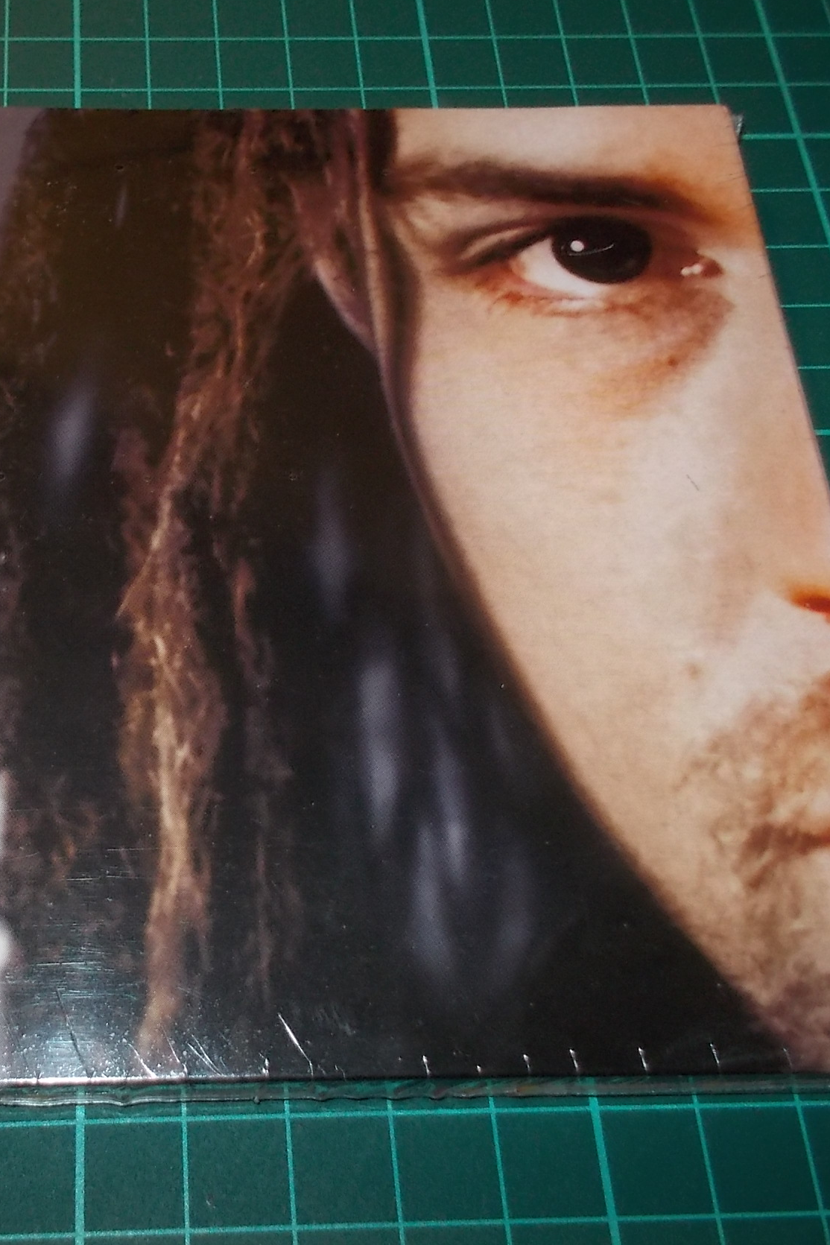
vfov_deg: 47.4
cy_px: 630
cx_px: 187
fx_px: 1418
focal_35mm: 41
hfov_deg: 31.9
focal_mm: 4.1
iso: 200
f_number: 3.3
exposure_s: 1/30
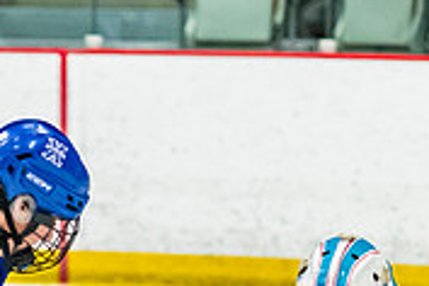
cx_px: -5
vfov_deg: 2.6
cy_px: 344
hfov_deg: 3.8
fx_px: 6399
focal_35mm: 537
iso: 1600
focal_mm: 100
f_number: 3.2
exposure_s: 1/1000
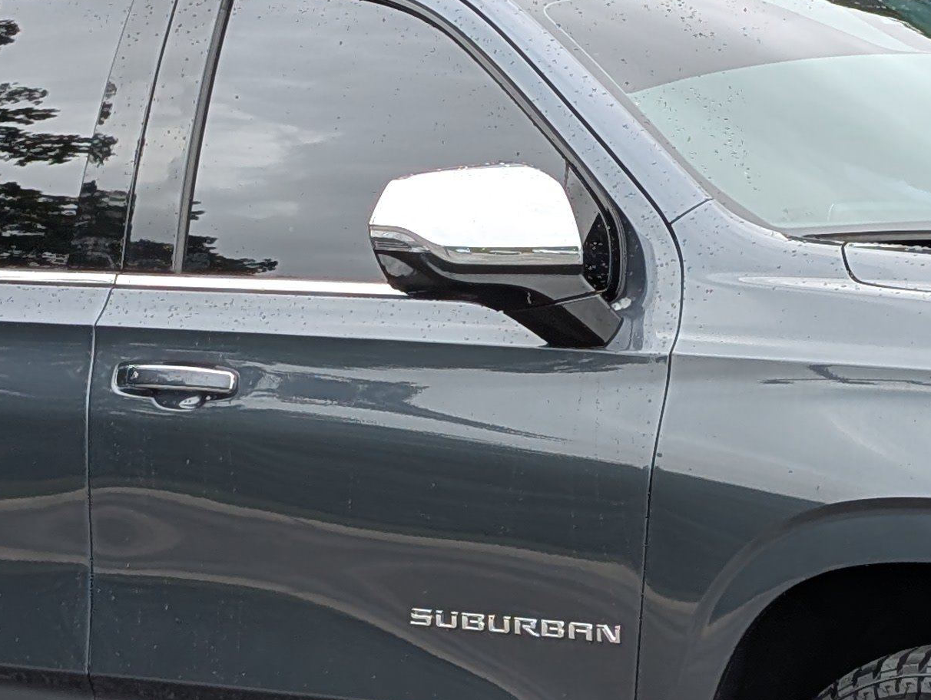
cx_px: 591
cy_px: 524
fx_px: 4443
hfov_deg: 12.0
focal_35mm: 165
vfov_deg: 9.0
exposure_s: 1/261
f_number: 1.68
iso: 19
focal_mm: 6.9
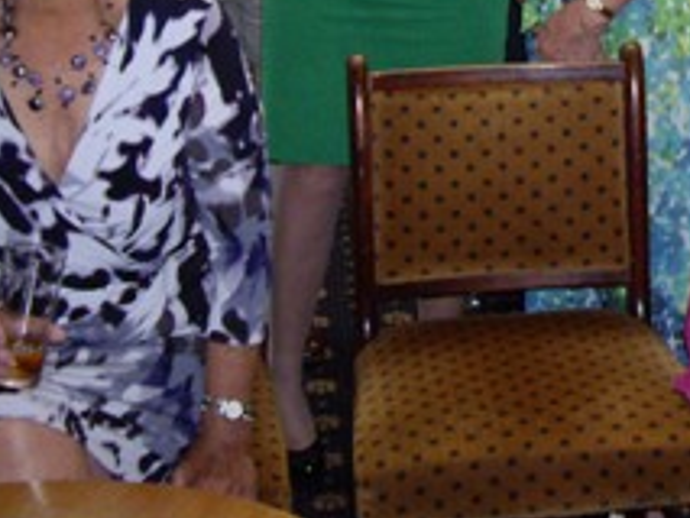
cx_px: 768
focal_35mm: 114
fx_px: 2274
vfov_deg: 12.6
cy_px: -152
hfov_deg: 16.7
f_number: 2.8
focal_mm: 7.9
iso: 400
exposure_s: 1/40
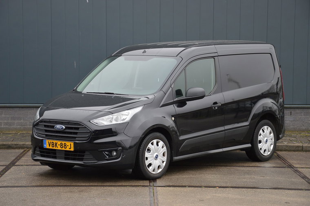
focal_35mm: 105
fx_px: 903
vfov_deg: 13.0
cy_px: 103
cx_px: 155
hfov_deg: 19.5
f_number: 5.3
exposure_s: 1/200
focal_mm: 70
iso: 400
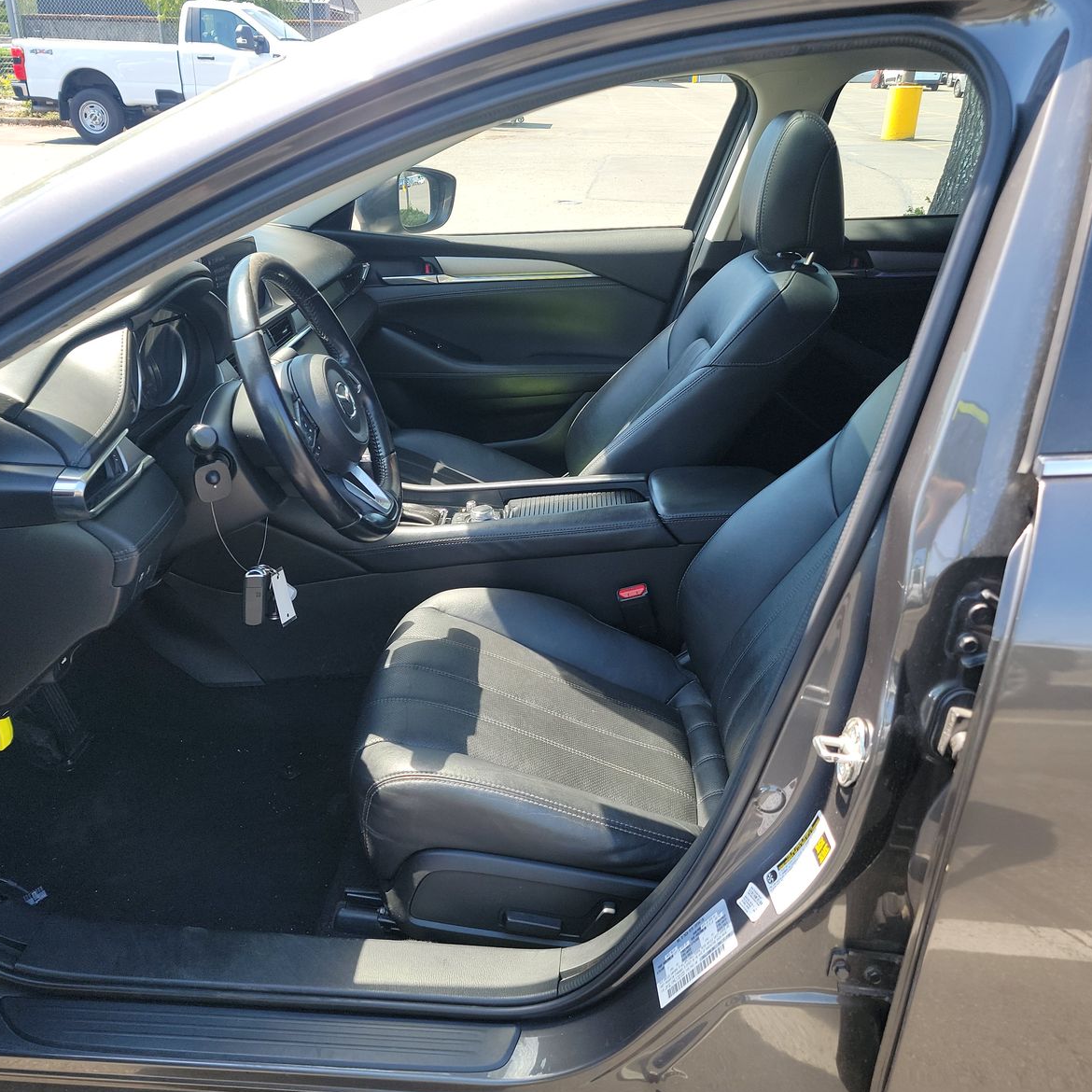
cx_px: 508
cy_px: 551
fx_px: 1035
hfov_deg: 55.6
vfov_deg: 55.6
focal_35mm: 29
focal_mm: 6.7
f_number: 1.8
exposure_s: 1/119
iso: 58
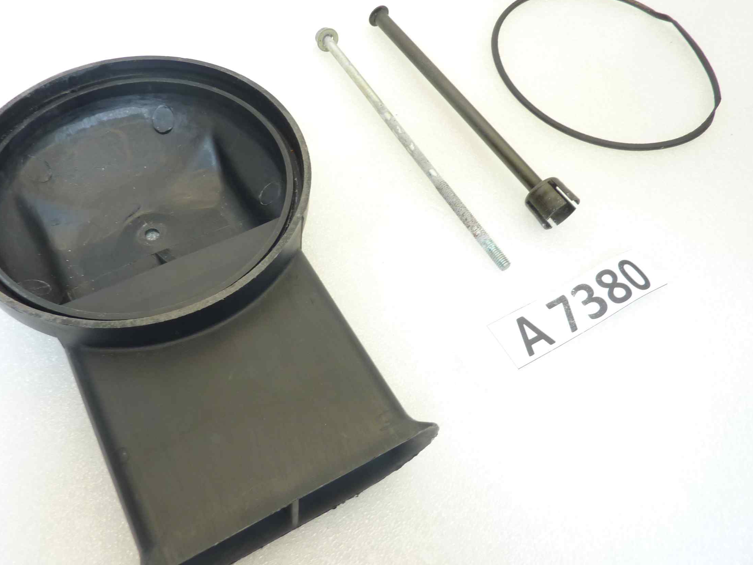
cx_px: 324
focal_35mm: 29
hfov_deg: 61.4
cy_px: 265
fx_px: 631
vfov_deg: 48.2
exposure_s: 1/15
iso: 80
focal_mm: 4.1
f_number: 3.3
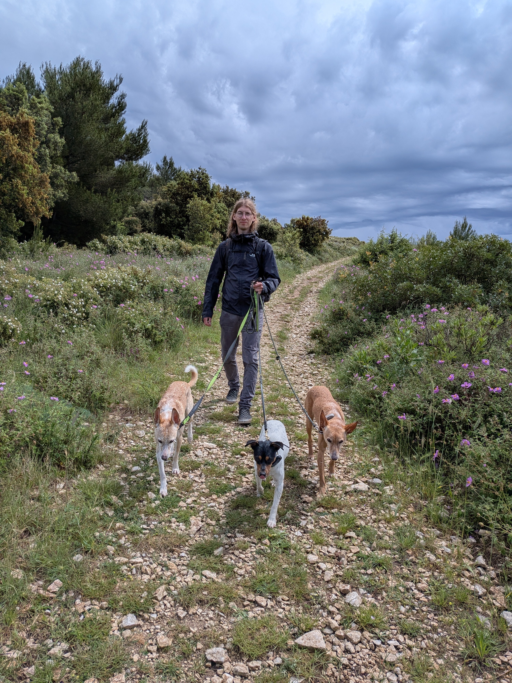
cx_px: 256
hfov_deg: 56.8
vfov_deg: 71.6
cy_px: 342
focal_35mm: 24
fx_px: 473
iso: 26
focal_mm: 4.53
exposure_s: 1/2096
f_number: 1.7
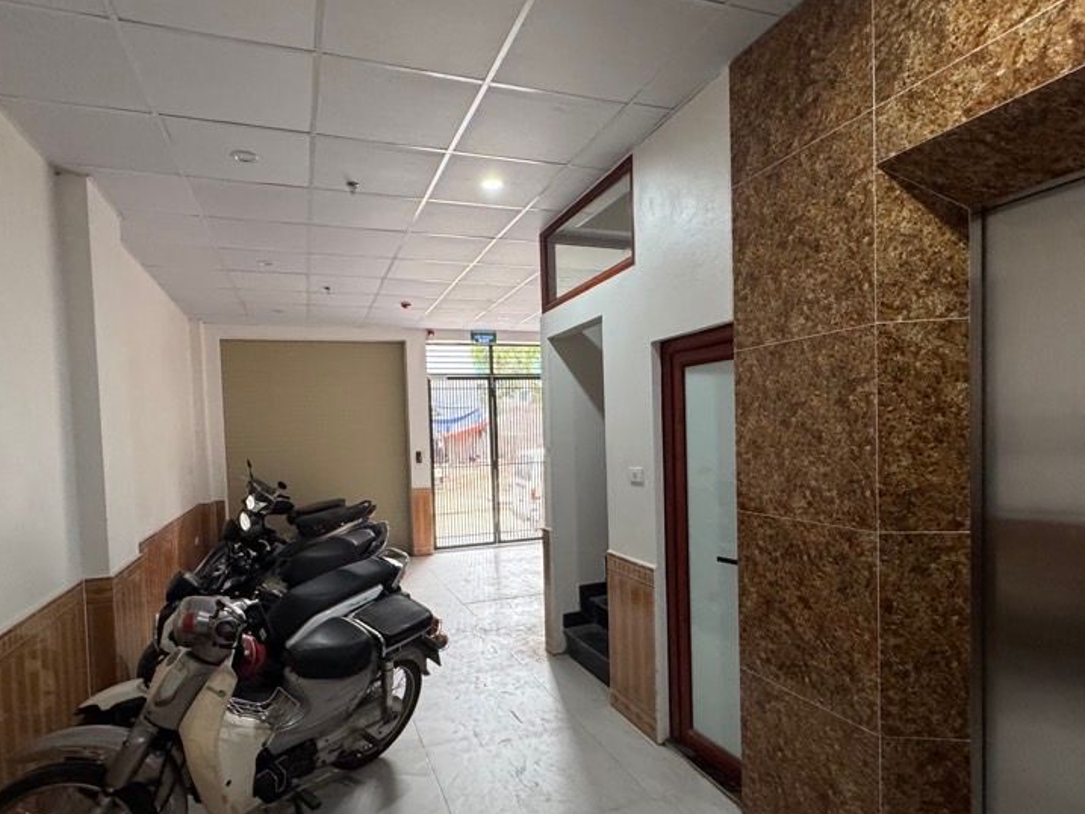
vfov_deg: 65.8
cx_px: 522
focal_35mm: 20
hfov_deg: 81.7
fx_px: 627
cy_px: 457
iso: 320
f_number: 2.2
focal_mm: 2.22
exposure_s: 1/81
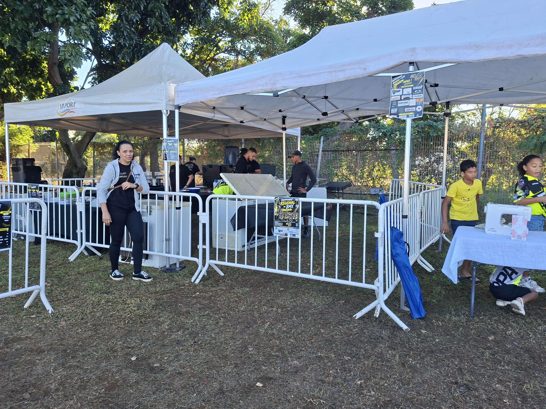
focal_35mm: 23
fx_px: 363
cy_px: 204
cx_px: 273
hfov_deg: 73.9
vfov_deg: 58.9
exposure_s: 1/299
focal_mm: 5.54
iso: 50
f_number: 1.8
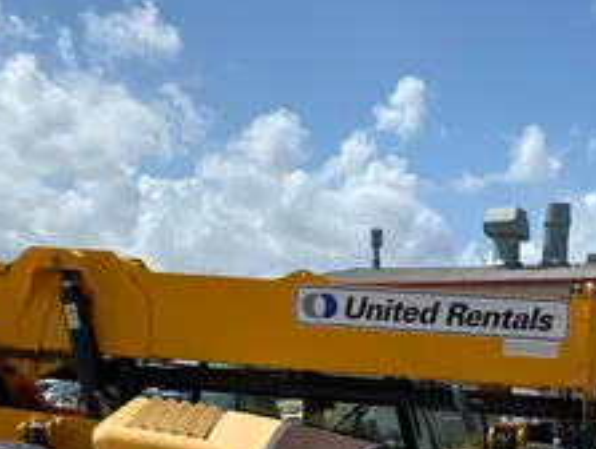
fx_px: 1104
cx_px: 449
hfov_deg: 29.7
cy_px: 525
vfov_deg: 21.5
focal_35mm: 64
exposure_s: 1/4444
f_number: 1.8
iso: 32
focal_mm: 4.25
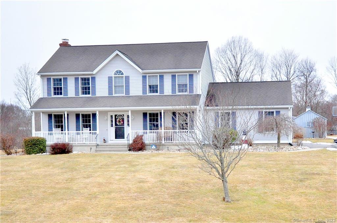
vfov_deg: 43.5
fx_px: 280
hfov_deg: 62.0
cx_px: 168
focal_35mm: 30
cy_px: 112
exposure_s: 1/320
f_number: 7.1
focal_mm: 20
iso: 1000
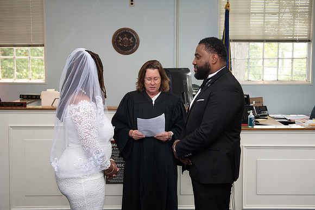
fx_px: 481
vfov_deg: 24.6
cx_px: 158
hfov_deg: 36.2
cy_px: 105
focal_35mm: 55
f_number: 4.6
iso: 800
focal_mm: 53
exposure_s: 1/160
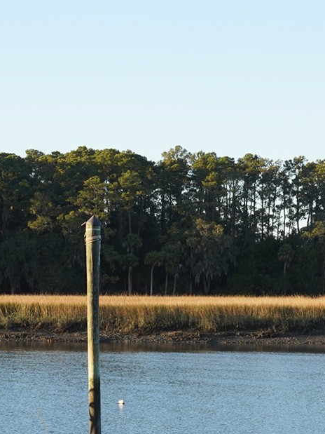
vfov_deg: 13.3
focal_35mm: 146
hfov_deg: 10.2
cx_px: 177
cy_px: 449
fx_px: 1828
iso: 400
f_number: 14
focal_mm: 47
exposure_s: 1/100
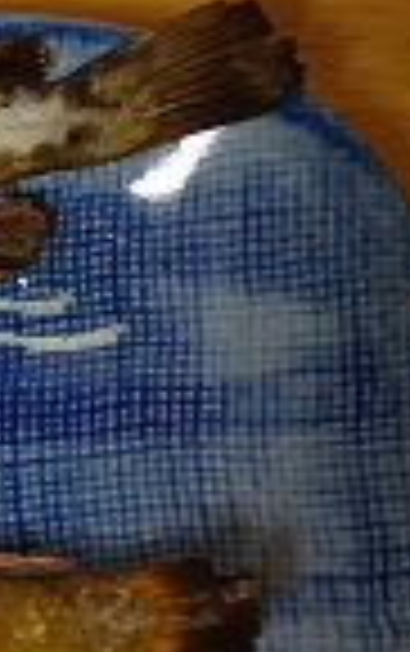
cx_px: -451
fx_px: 2602
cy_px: 483
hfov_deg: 8.5
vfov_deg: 14.3
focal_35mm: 146
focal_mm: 14.07
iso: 250
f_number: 2.8
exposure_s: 1/40
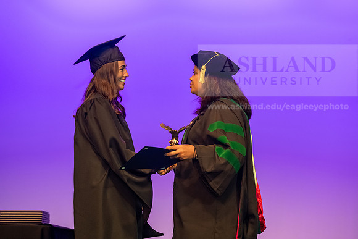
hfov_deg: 22.6
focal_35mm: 90
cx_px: 179
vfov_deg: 15.2
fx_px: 895
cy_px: 120
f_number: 4
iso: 3200
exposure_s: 1/200
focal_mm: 90
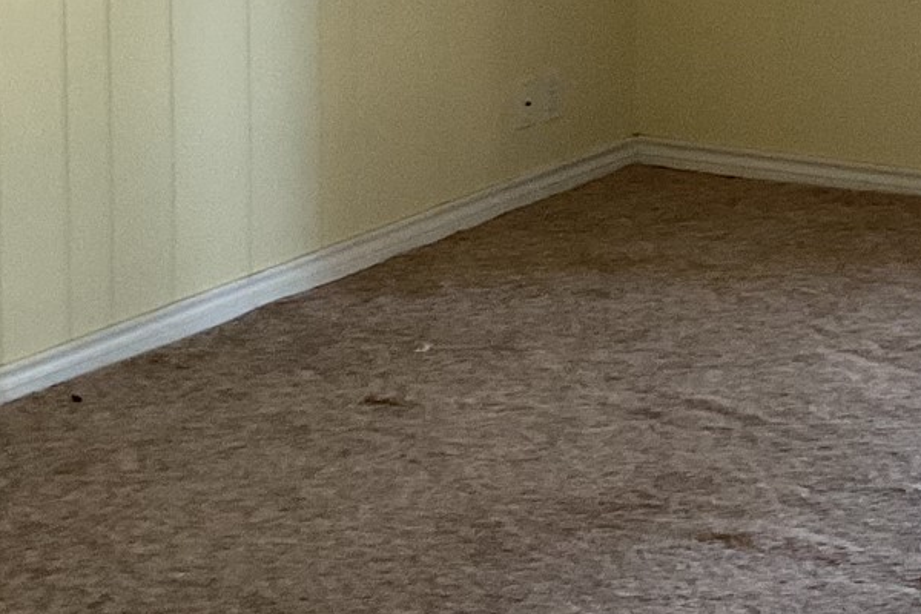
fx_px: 2635
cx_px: 918
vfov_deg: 12.8
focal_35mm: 103
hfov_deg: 19.3
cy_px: -203
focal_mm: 3
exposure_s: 1/50
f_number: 1.8
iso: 200
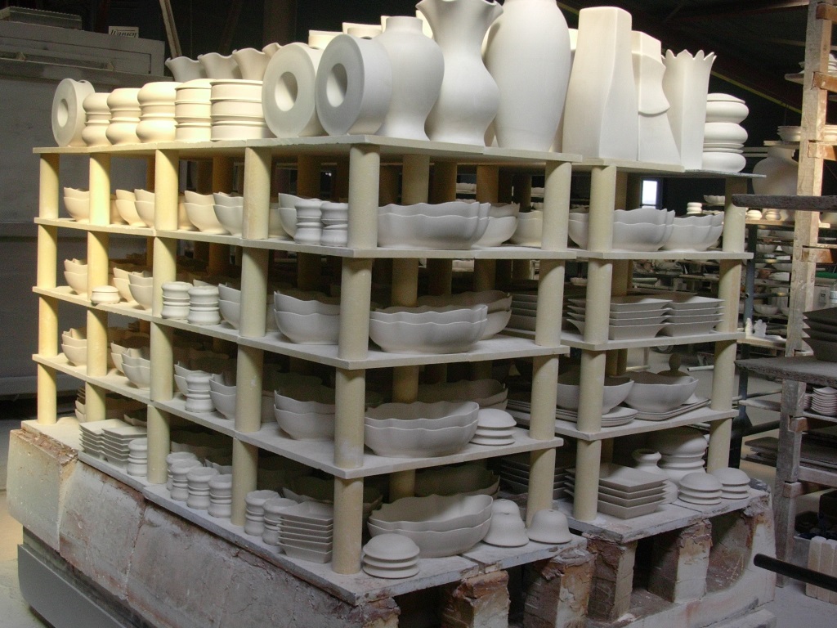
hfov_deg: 42.1
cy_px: 314
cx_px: 418
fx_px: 1088
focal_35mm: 45
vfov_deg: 32.2
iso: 70
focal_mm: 6.7
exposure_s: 1/249
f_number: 2.9
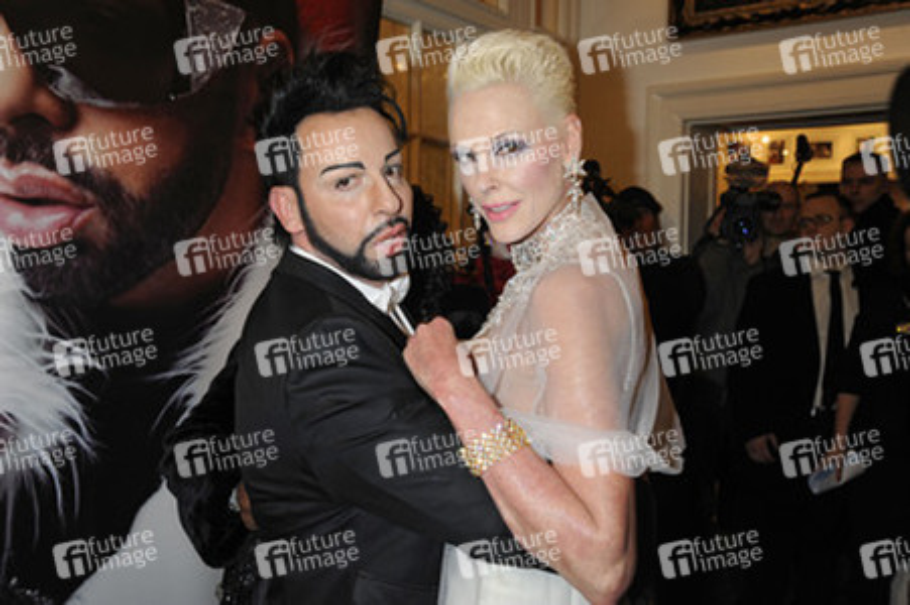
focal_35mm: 34
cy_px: 302
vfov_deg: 38.8
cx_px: 455
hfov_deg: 55.8
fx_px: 859
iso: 1000
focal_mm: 34
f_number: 5.6
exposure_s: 1/50
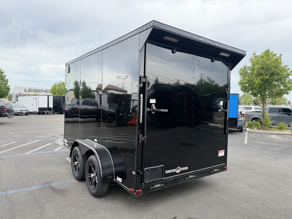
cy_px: 110
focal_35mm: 24
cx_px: 146
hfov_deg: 71.6
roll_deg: -1.4
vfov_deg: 56.8
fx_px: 202
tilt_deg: -0.7
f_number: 1.78
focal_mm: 6.76
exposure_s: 1/1653
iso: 100
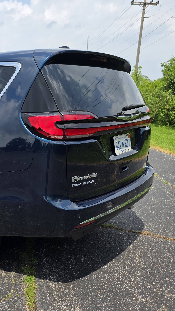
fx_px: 281
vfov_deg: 58.0
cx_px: 17
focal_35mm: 34
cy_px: 158
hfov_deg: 32.8
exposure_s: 1/4057
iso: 80
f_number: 1.7
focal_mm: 6.3
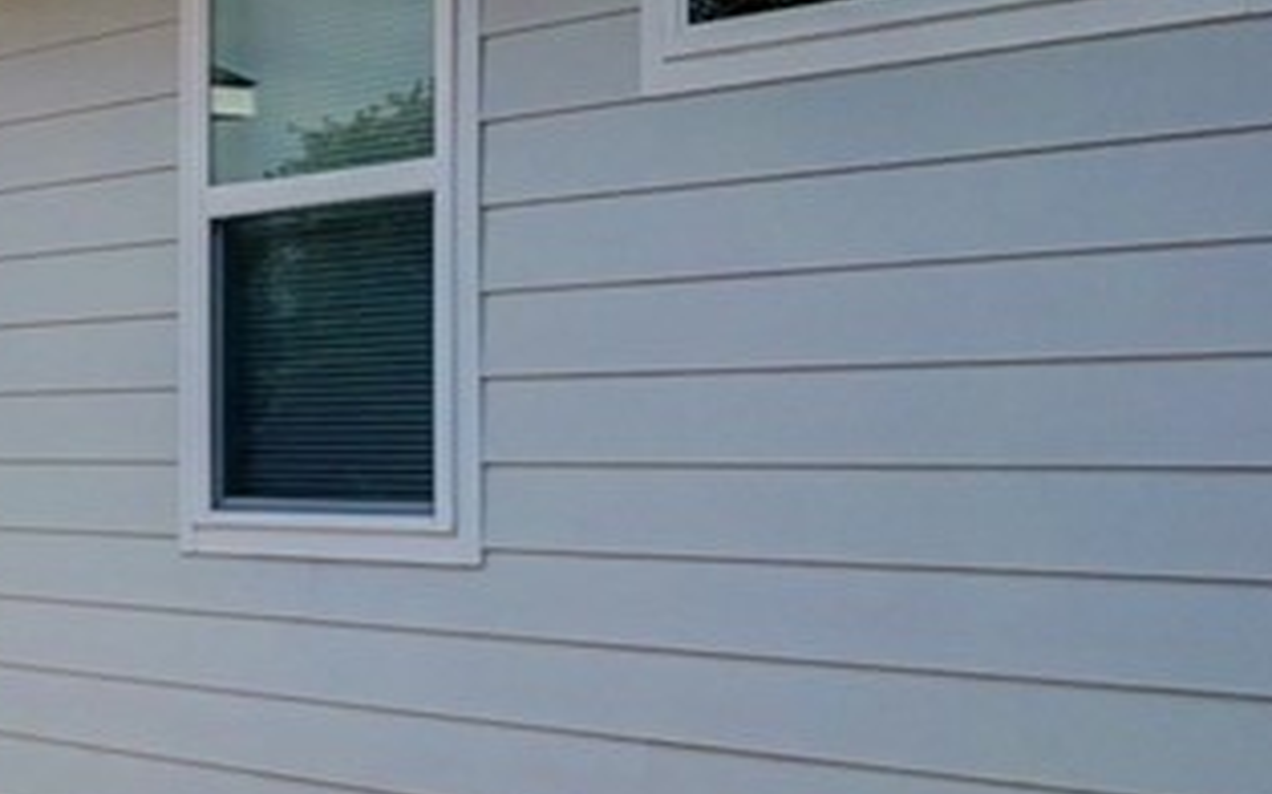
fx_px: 3119
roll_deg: -0.1
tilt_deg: +2.2
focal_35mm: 90
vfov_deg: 14.5
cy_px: 433
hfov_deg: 20.2
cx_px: -579
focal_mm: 4.2
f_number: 1.6
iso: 50
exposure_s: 1/4132
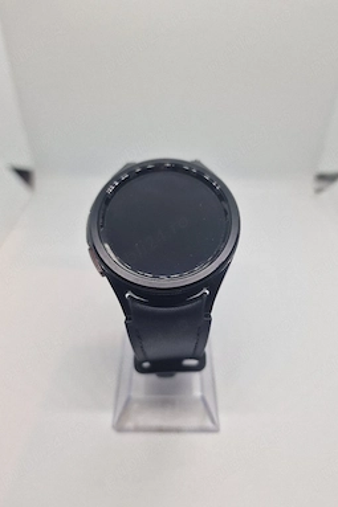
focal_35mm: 25
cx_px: 172
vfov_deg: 71.5
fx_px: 352
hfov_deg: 51.2
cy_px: 263
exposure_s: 1/182
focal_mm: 6.4
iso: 50
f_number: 1.8
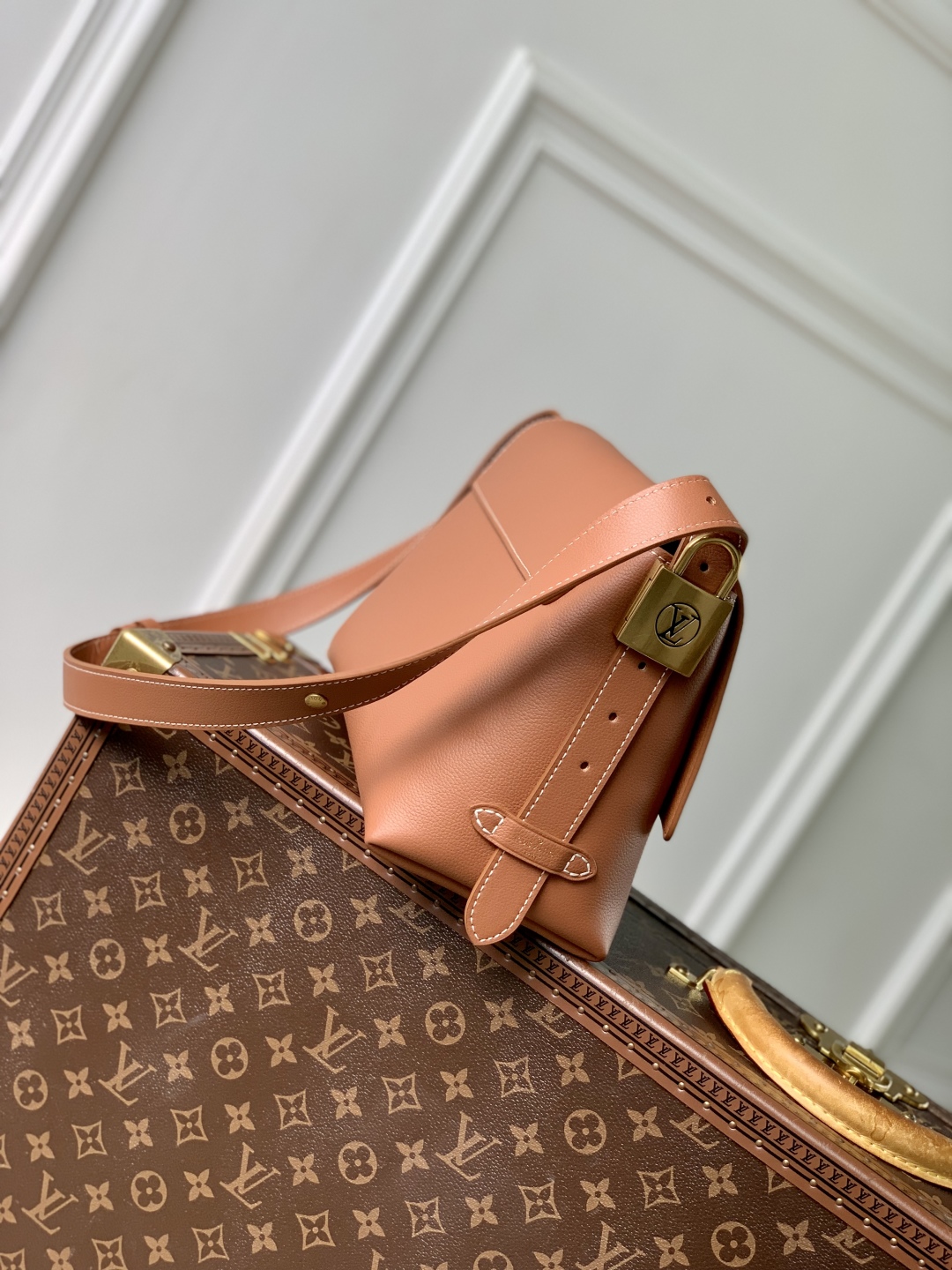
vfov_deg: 36.8
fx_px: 1907
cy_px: 635
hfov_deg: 28.0
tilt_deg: -8.3
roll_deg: -31.4
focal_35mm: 52
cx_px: 476
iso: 32
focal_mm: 6
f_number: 2.4
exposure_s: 1/122
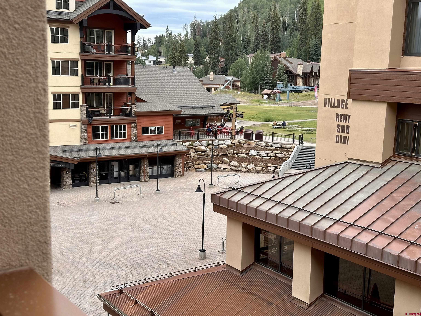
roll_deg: -0.9
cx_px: 210
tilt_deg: -9.6
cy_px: 158
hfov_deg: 39.7
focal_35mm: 48
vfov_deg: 30.3
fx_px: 584
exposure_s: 1/1453
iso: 64
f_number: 1.78
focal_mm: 6.86
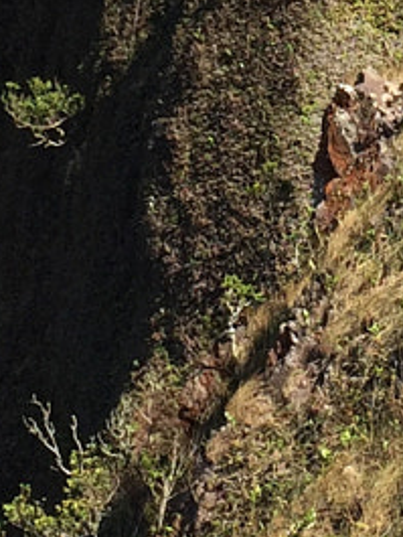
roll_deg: +2.0
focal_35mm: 175
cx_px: 294
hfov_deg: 8.5
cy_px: -113
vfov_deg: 11.1
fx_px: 2714
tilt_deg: +10.8
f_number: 2.2
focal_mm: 4.15
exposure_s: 1/1199
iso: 32
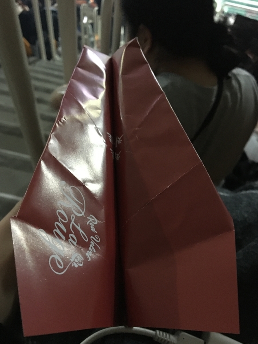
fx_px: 298
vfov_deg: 59.9
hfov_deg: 46.8
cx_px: 126
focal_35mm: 30
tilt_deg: -59.6
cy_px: 177
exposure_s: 1/15
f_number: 2.2
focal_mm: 4.15
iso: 500
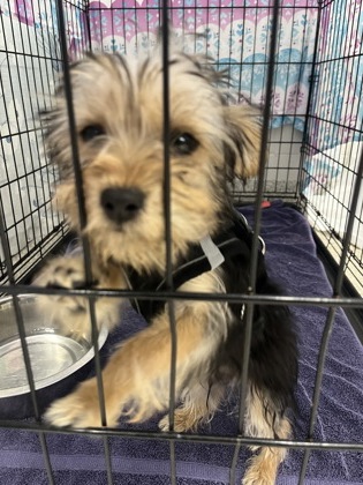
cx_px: 182
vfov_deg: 67.3
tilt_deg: -21.7
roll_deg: -1.3
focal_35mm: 26
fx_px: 364
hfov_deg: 53.1
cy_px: 242
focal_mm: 5.1
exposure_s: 1/60
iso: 250
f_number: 1.6
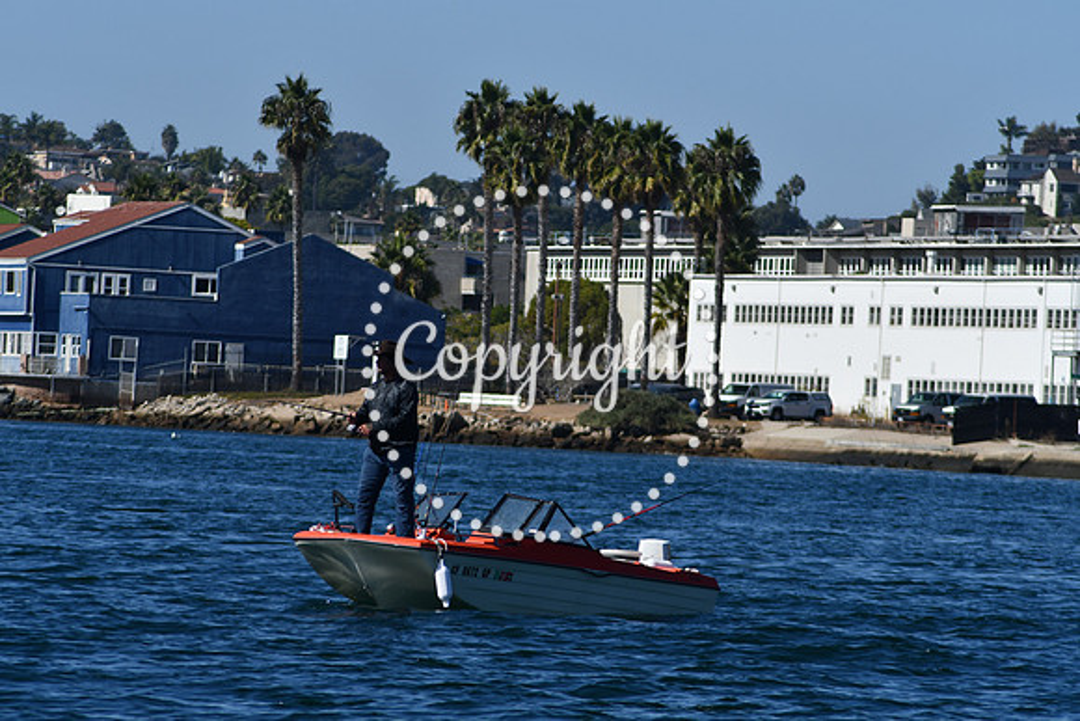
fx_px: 9902
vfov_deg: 4.2
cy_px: 360
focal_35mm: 330
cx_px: 540
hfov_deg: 6.2
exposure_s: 1/1600
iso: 200
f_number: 7.1
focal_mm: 220
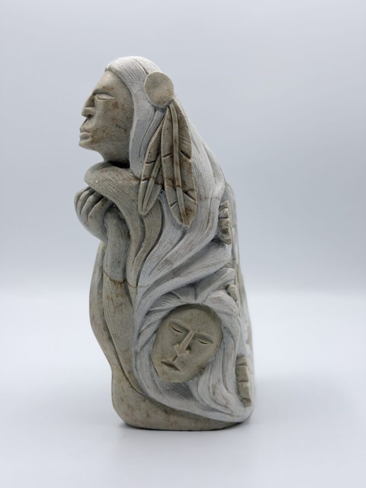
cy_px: 244
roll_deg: +0.7
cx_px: 183
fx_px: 677
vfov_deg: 39.7
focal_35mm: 48
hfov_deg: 30.3
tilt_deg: -4.9
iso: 64
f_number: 1.78
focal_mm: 6.76
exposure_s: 1/1149
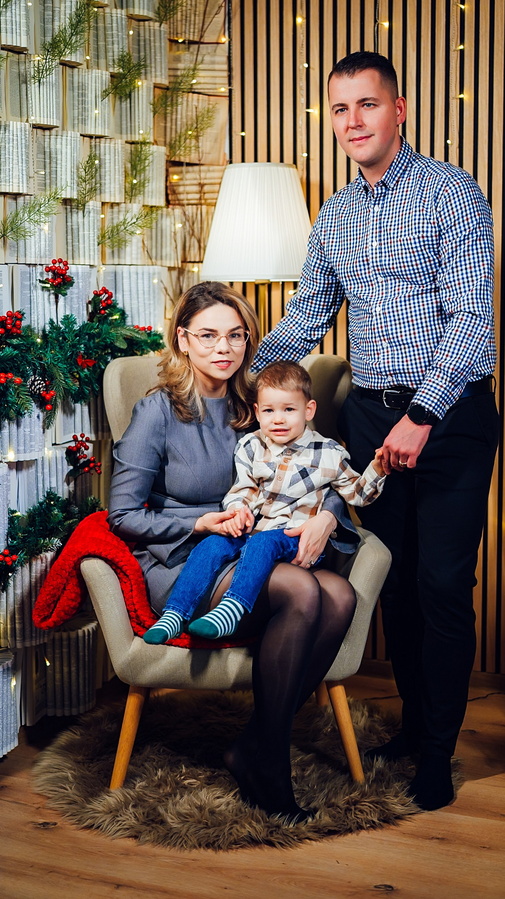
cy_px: 429
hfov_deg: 21.8
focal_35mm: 55
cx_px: 292
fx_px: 1309
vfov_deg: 37.8
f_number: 1.4
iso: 400
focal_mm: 50
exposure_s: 1/250
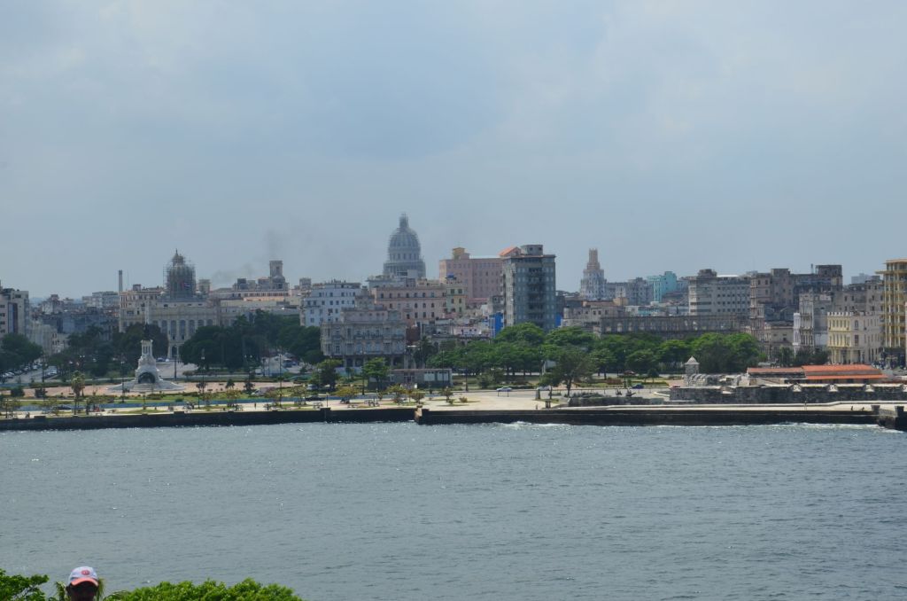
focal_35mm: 78
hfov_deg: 26.0
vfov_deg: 17.4
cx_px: 454
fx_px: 1961
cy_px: 300
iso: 100
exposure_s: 1/160
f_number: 11
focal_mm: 52
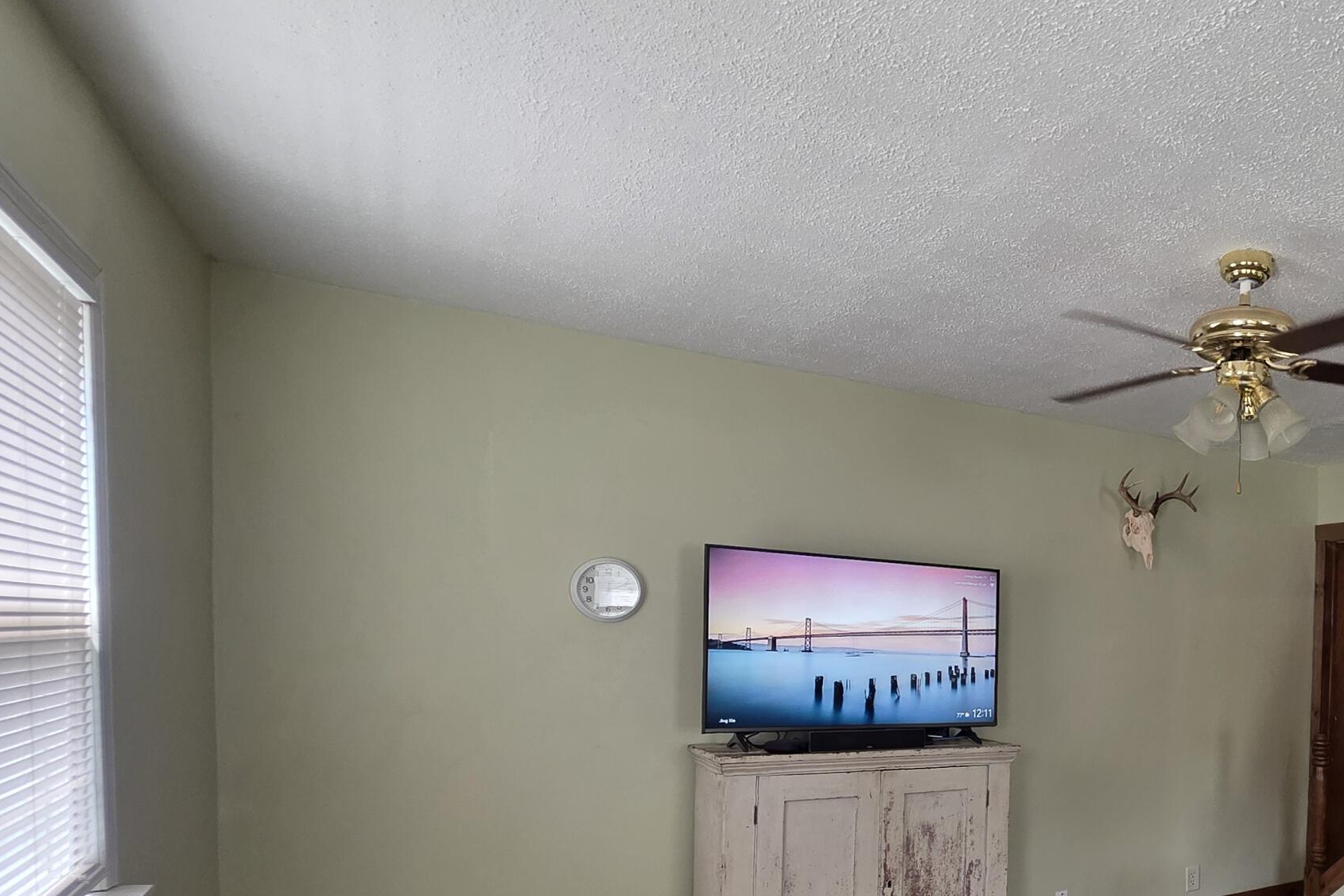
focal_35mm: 24
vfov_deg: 51.0
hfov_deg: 63.9
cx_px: 1159
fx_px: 896
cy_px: 670
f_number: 1.9
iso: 160
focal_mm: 2.2
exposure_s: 1/120
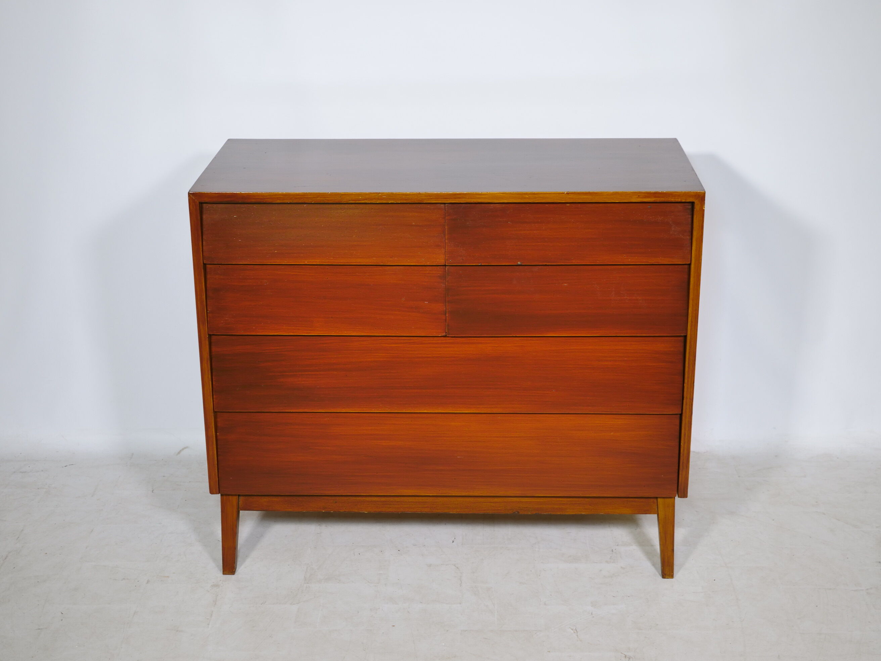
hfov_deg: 35.5
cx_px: 440
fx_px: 1374
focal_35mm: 54
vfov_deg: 27.0
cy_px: 330
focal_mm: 27
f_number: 3.5
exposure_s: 1/60
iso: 250
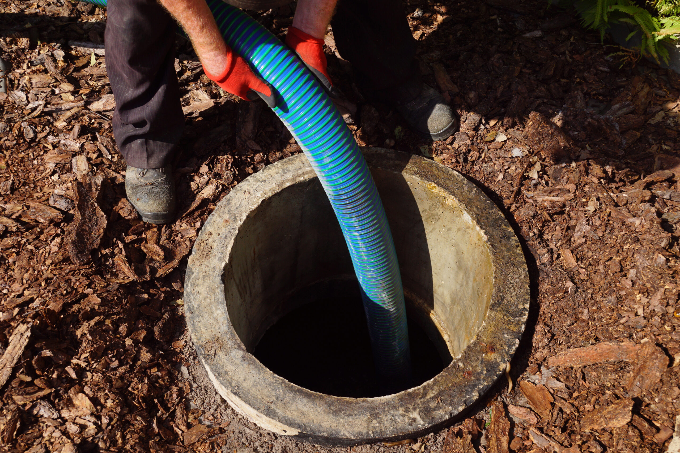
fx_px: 680
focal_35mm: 36
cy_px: 226
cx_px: 340
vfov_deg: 36.9
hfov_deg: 53.1
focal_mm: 24
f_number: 11
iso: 100
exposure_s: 1/200
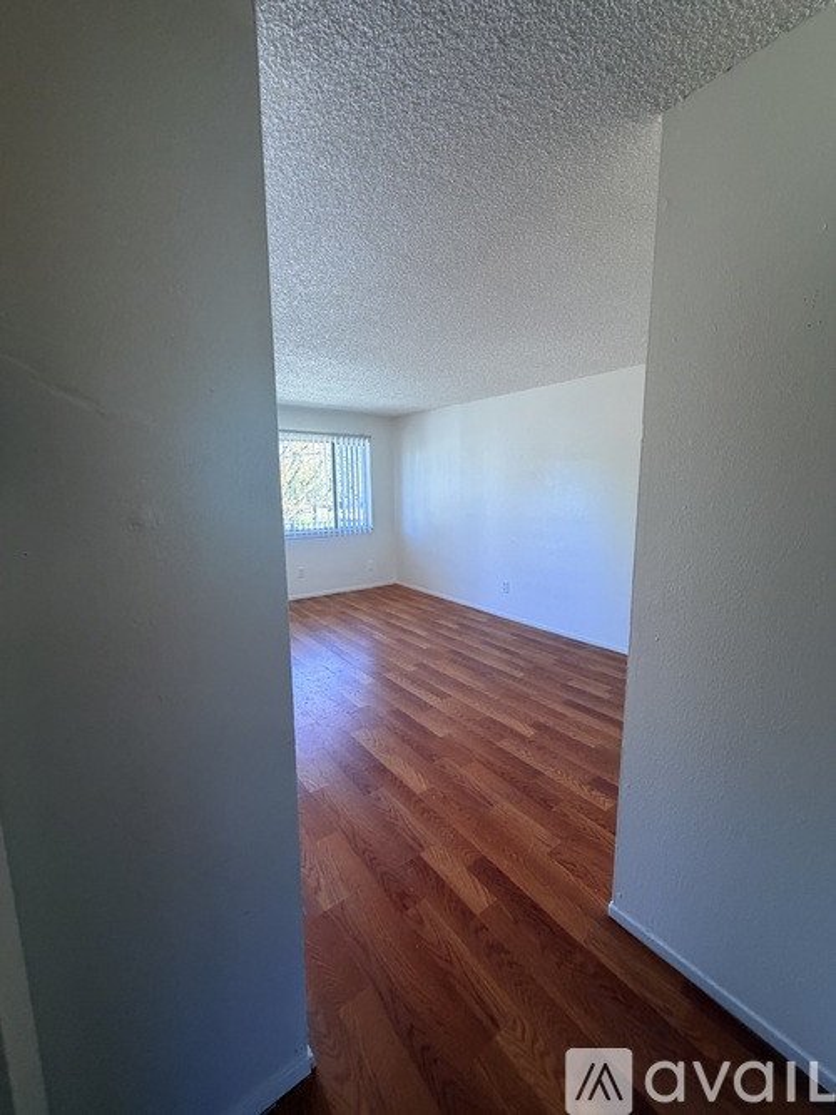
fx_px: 451
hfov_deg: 85.7
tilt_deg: -6.5
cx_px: 418
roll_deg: +0.2
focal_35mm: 14
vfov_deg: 102.1
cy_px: 558
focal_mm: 2.22
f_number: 2.2
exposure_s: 1/120
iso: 250
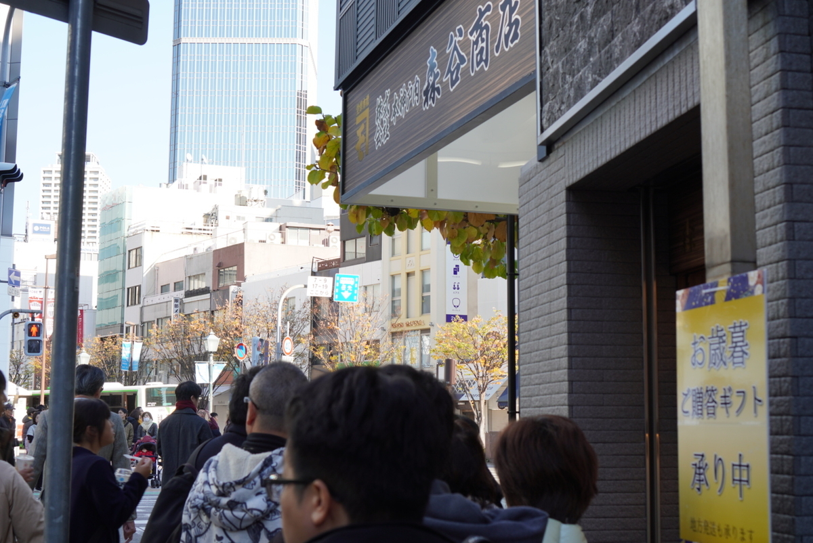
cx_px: 406
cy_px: 272
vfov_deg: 25.8
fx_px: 1186
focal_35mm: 52
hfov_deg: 37.8
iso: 100
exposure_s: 1/80
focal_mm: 35
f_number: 6.3
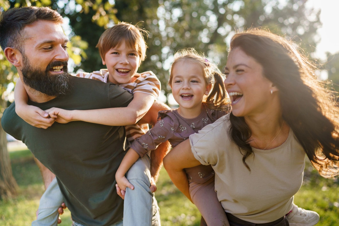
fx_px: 330
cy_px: 113
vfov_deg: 37.9
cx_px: 170
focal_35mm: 35
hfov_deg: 54.4
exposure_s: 1/1000
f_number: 1.8
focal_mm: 35
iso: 100
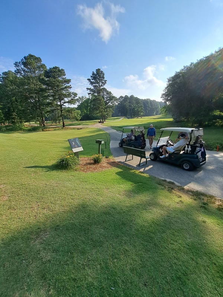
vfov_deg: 106.2
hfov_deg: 89.9
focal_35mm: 13
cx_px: 112
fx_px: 112
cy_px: 148
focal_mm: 1.74
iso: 50
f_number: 2.2
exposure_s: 1/1468
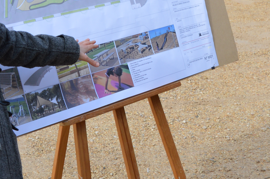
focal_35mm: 104
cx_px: 255
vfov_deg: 13.1
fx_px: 779
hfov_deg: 19.2
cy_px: 31
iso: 100
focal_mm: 22
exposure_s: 1/200
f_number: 7.1
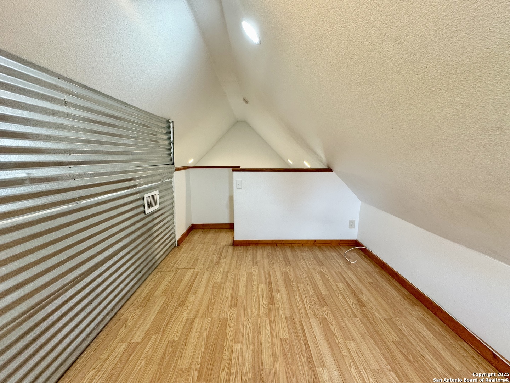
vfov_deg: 85.7
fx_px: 206
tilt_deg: -10.1
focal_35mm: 14
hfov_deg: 102.1
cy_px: 192
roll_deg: -0.1
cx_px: 255
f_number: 2.2
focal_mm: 2.22
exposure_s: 1/60
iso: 200
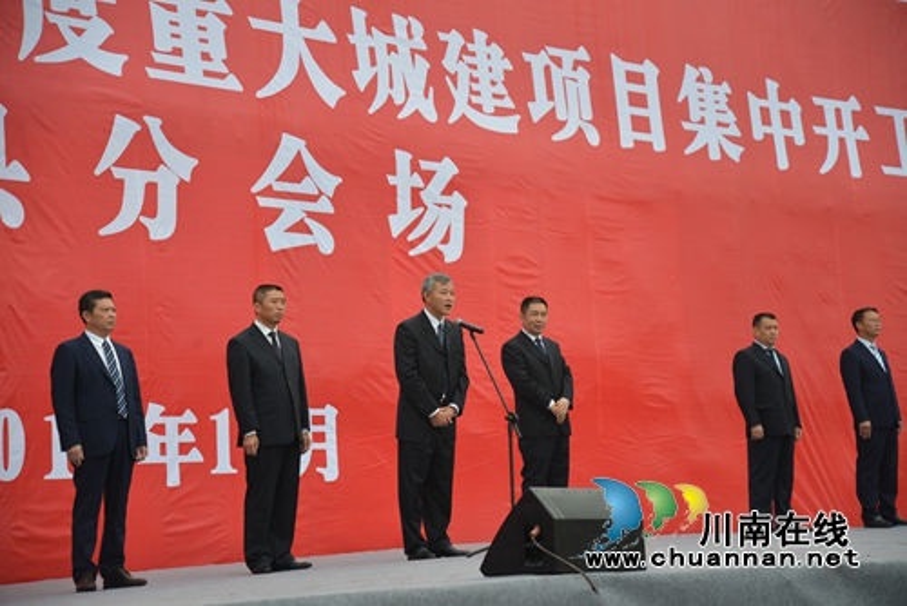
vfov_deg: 16.1
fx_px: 2143
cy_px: 303
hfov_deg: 23.9
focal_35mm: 85
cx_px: 454
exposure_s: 1/400
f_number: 5
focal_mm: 85
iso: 250
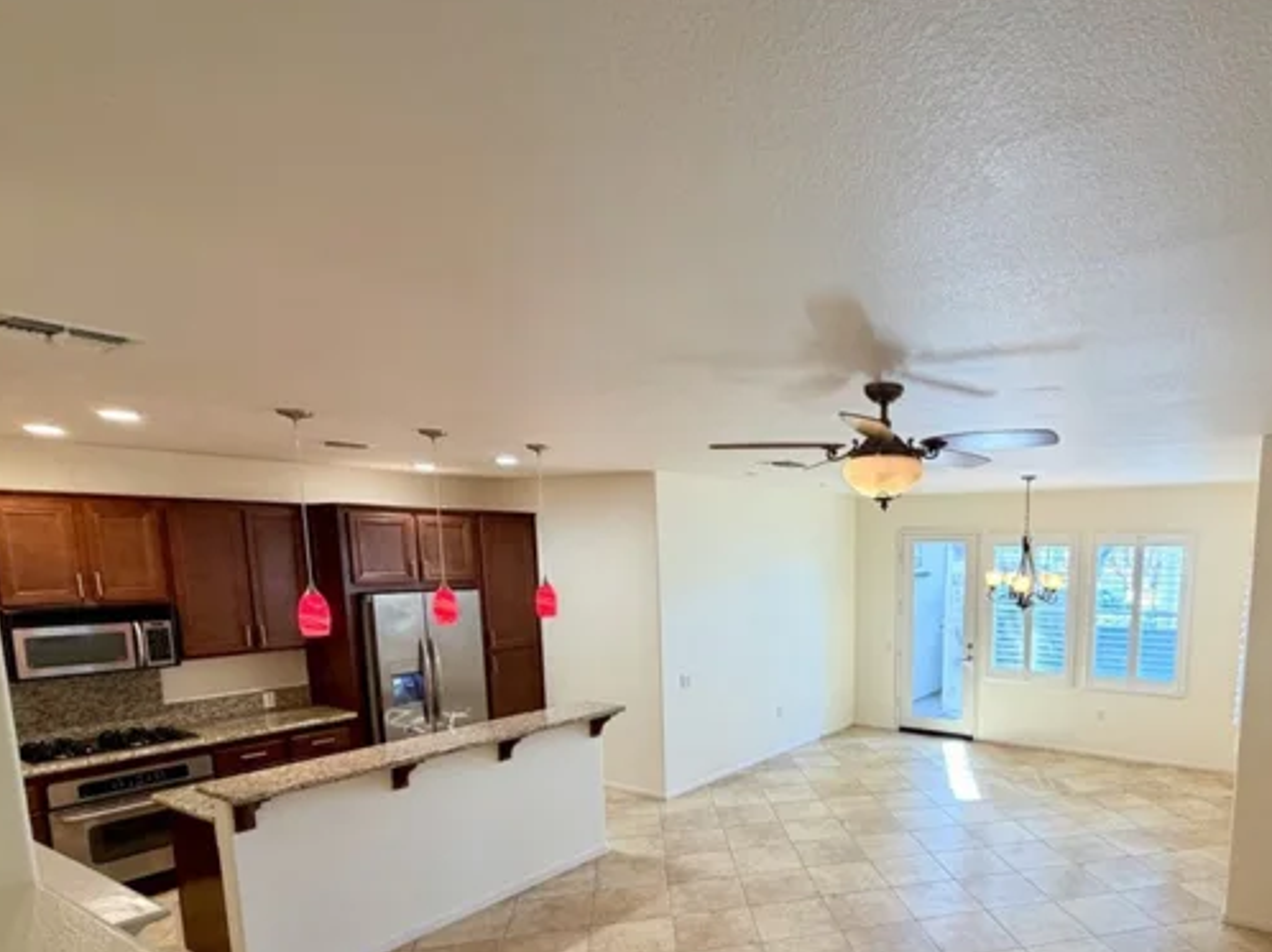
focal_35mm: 21
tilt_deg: -8.9
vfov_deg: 61.4
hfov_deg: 76.1
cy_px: 656
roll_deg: +0.1
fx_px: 771
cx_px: 865
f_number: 2.2
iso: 250
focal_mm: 2.22
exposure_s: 1/120
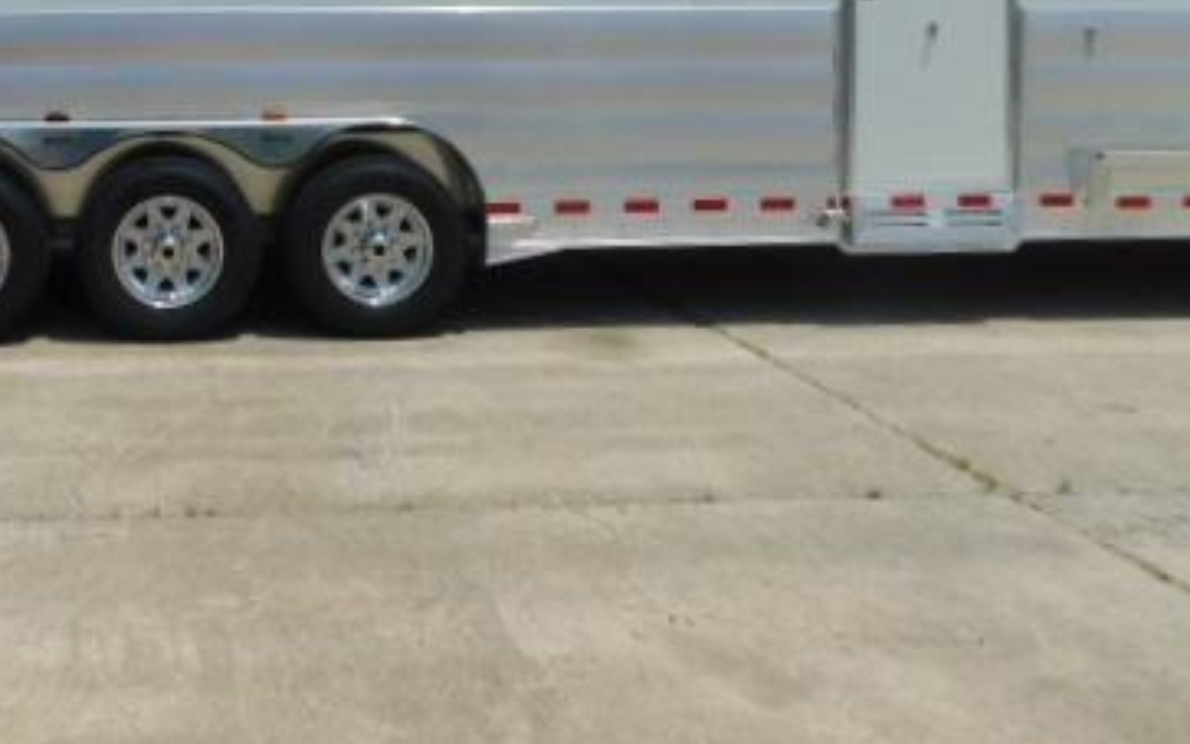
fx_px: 1395
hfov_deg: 43.1
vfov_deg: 28.3
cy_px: 20
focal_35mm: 43
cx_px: 170
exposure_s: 1/800
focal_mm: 4
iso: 125
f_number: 6
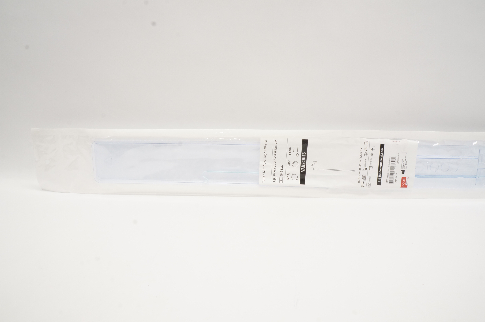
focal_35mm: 27
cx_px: 242
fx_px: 363
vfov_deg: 47.8
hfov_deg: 67.4
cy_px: 161
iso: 800
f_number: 16
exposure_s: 1/20
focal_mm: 18
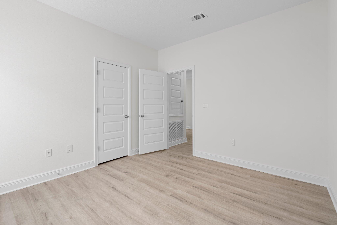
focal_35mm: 16
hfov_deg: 96.7
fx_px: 150
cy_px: 112
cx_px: 168
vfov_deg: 73.7
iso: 500
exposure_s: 1/10
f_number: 9
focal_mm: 16
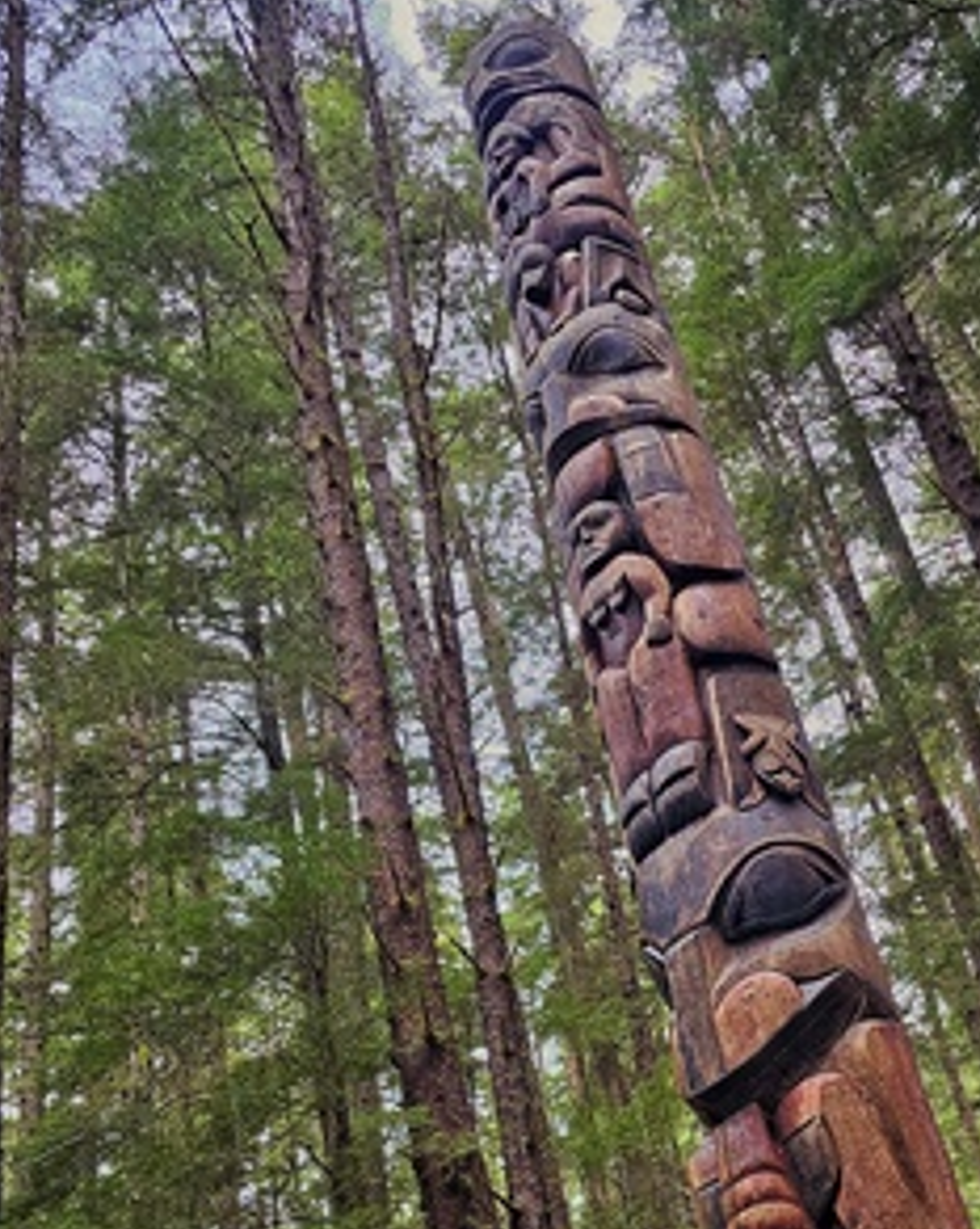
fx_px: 1452
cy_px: 804
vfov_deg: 45.2
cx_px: 816
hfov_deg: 35.8
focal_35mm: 40
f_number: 1.7
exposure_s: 1/359
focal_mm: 6.3
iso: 320
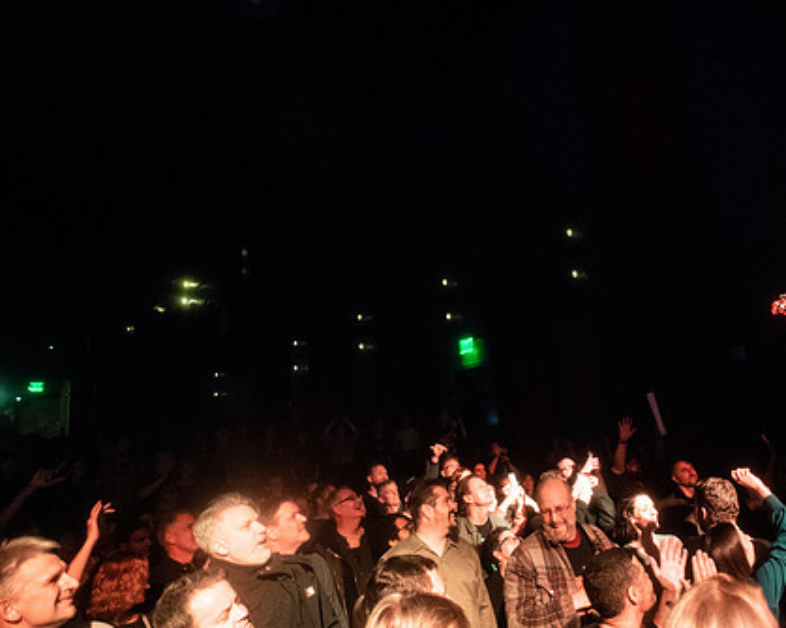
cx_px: 486
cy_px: 308
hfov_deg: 65.2
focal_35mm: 26
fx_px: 605
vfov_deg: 54.9
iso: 3200
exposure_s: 1/160
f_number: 3.5
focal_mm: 20
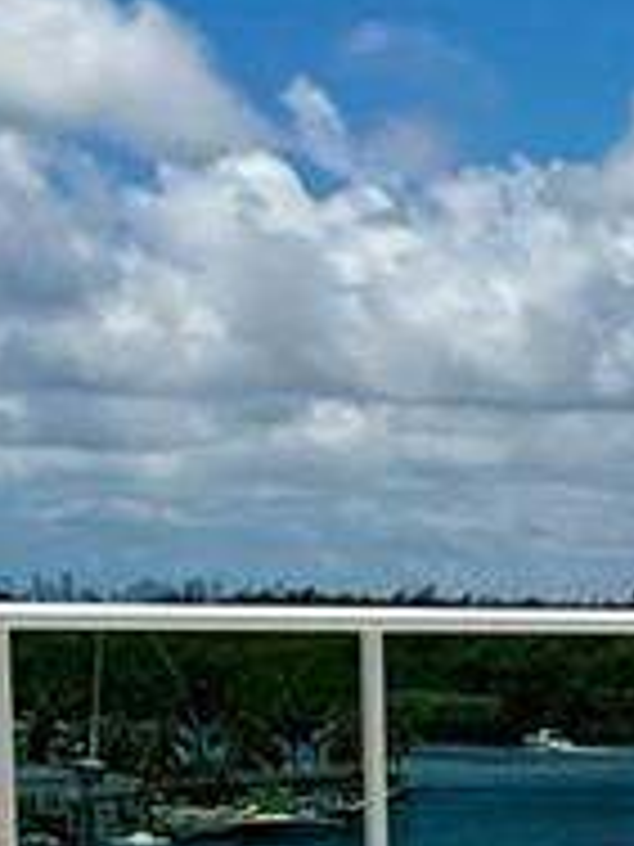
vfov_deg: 16.2
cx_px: 1610
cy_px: 855
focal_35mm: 119
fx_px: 2906
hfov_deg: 10.4
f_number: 2.2
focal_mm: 2.22
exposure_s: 1/6173
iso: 40
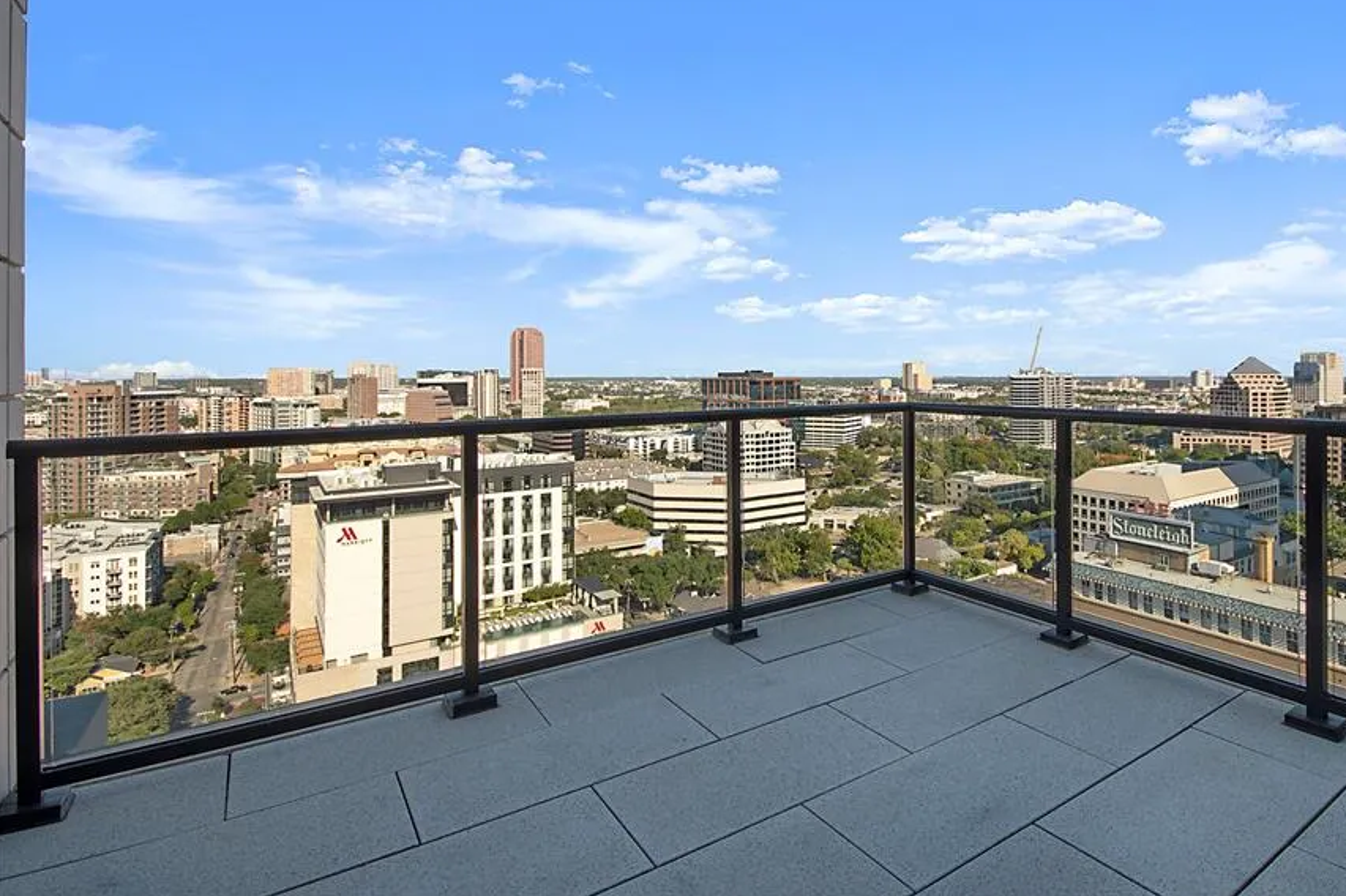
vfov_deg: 66.9
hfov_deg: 89.0
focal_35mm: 18
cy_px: 375
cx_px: 802
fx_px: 673
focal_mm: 10
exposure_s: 1/400
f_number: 8
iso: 100
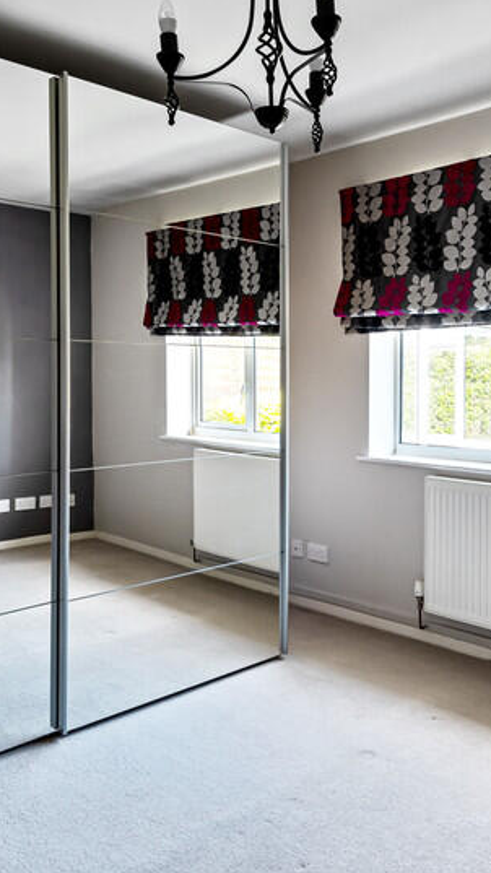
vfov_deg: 60.9
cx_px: 346
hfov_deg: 36.1
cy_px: 392
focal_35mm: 32
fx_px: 741
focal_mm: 16
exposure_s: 1/25
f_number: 9
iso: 250
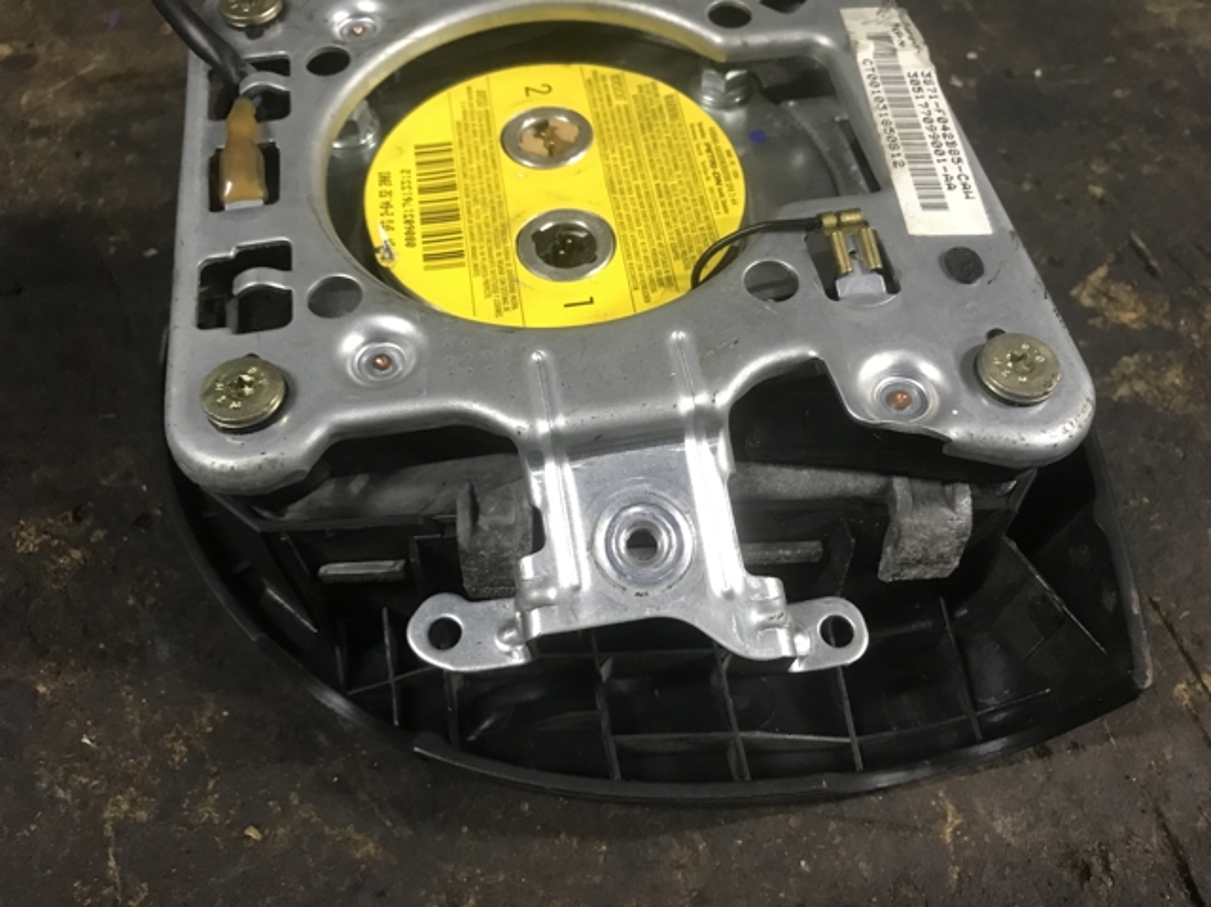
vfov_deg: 49.7
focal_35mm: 28
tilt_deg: -58.2
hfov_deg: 63.5
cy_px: 454
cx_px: 606
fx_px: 979
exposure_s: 1/14
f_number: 1.8
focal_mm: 3.99
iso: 100
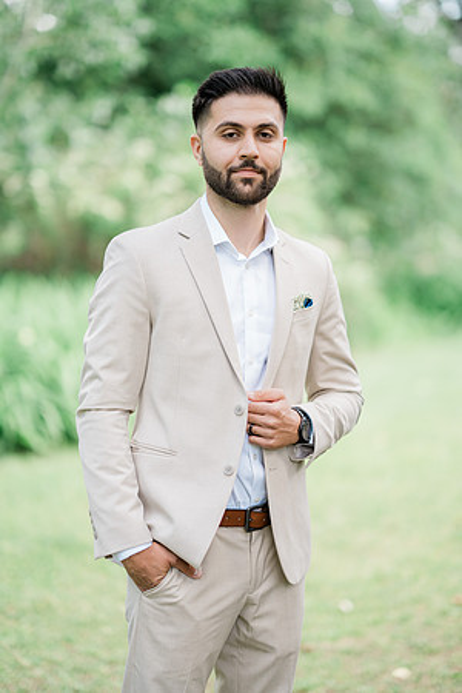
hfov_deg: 16.1
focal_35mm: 85
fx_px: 1636
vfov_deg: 23.9
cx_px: 231
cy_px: 346
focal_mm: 85
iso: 100
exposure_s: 1/500
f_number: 1.4
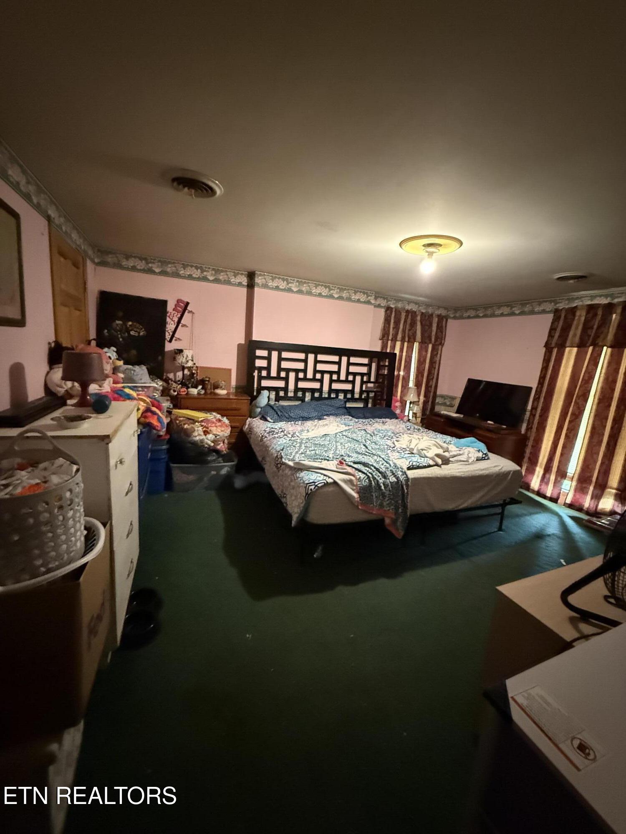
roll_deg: -6.1
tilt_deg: -10.3
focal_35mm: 14
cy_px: 417
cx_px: 313
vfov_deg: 102.1
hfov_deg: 85.7
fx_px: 338
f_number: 2.2
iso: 1250
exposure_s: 1/40
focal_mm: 2.22
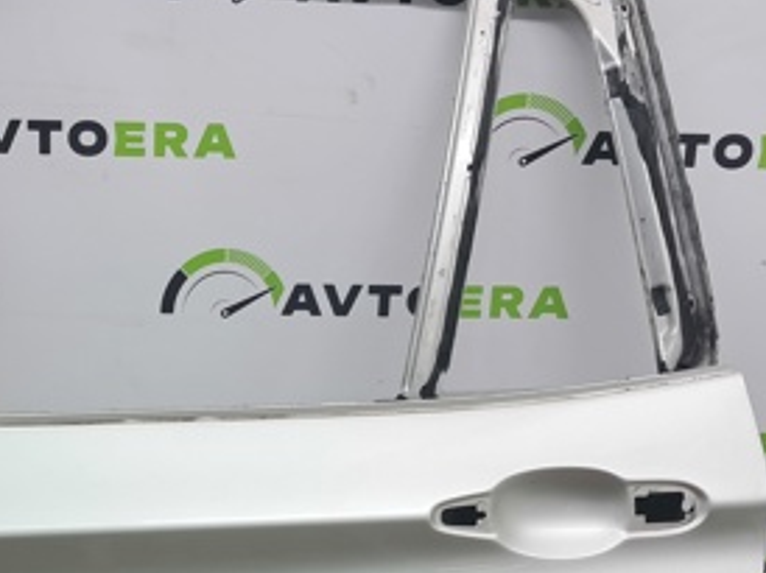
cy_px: 549
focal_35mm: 63
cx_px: 165
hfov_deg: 30.1
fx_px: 1393
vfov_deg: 22.5
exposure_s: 1/50
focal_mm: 4
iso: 50
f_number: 1.8
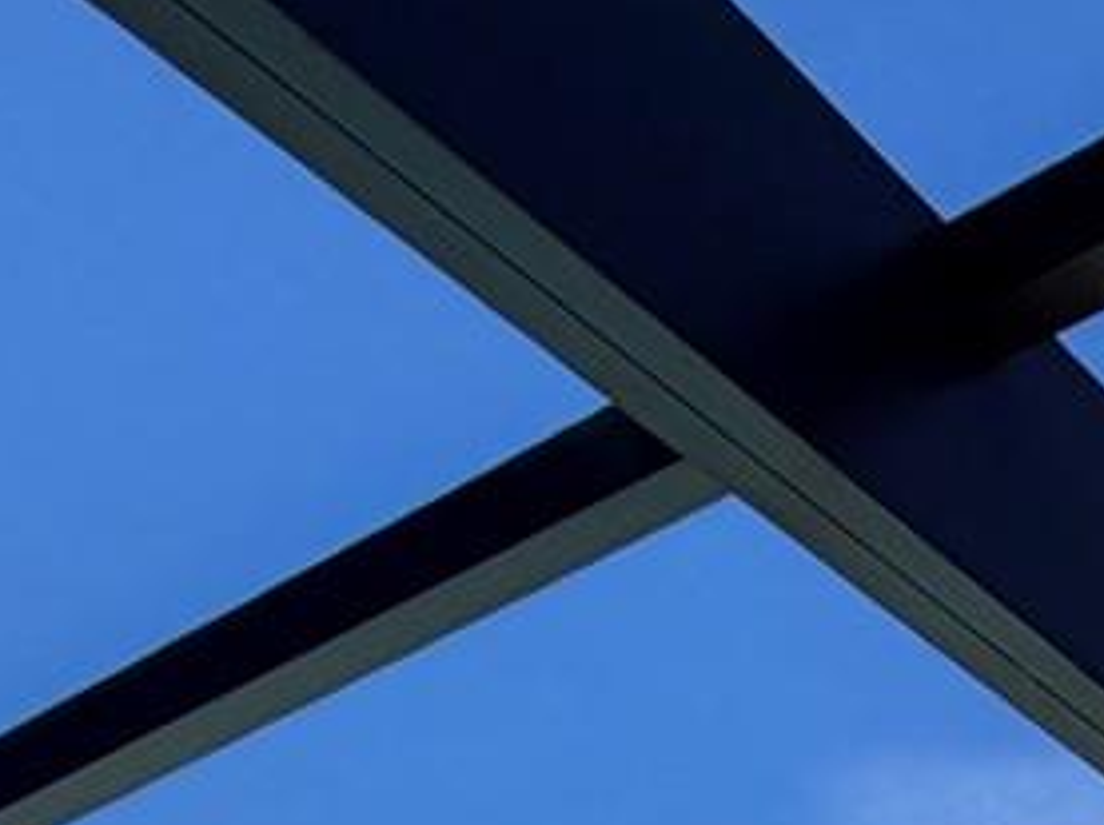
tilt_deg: +2.9
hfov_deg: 23.6
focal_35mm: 81
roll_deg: -1.2
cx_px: 945
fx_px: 2580
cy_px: 2192
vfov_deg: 12.4
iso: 40
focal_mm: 2.22
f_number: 2.2
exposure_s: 1/770
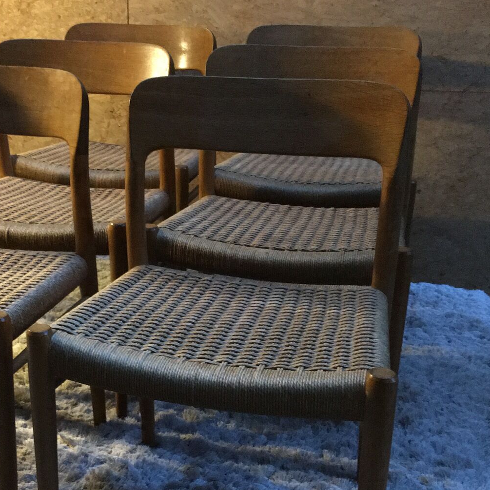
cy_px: 308
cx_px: 153
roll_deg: +0.3
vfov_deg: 33.2
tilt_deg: -23.3
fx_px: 817
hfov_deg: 33.0
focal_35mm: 51
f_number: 2.2
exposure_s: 1/17
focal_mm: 4.15
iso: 320
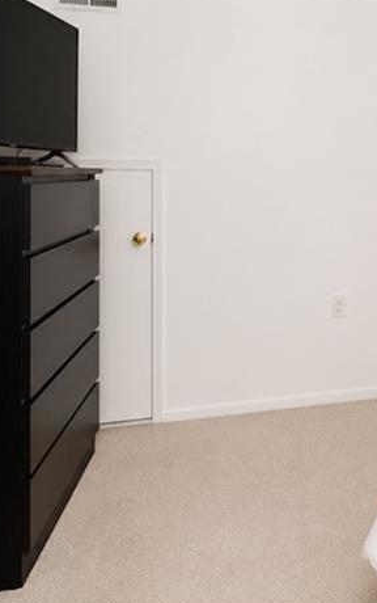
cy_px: 165
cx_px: 431
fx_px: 558
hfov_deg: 32.2
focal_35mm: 34
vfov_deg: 54.5
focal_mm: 10
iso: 1600
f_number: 8
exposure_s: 1/80
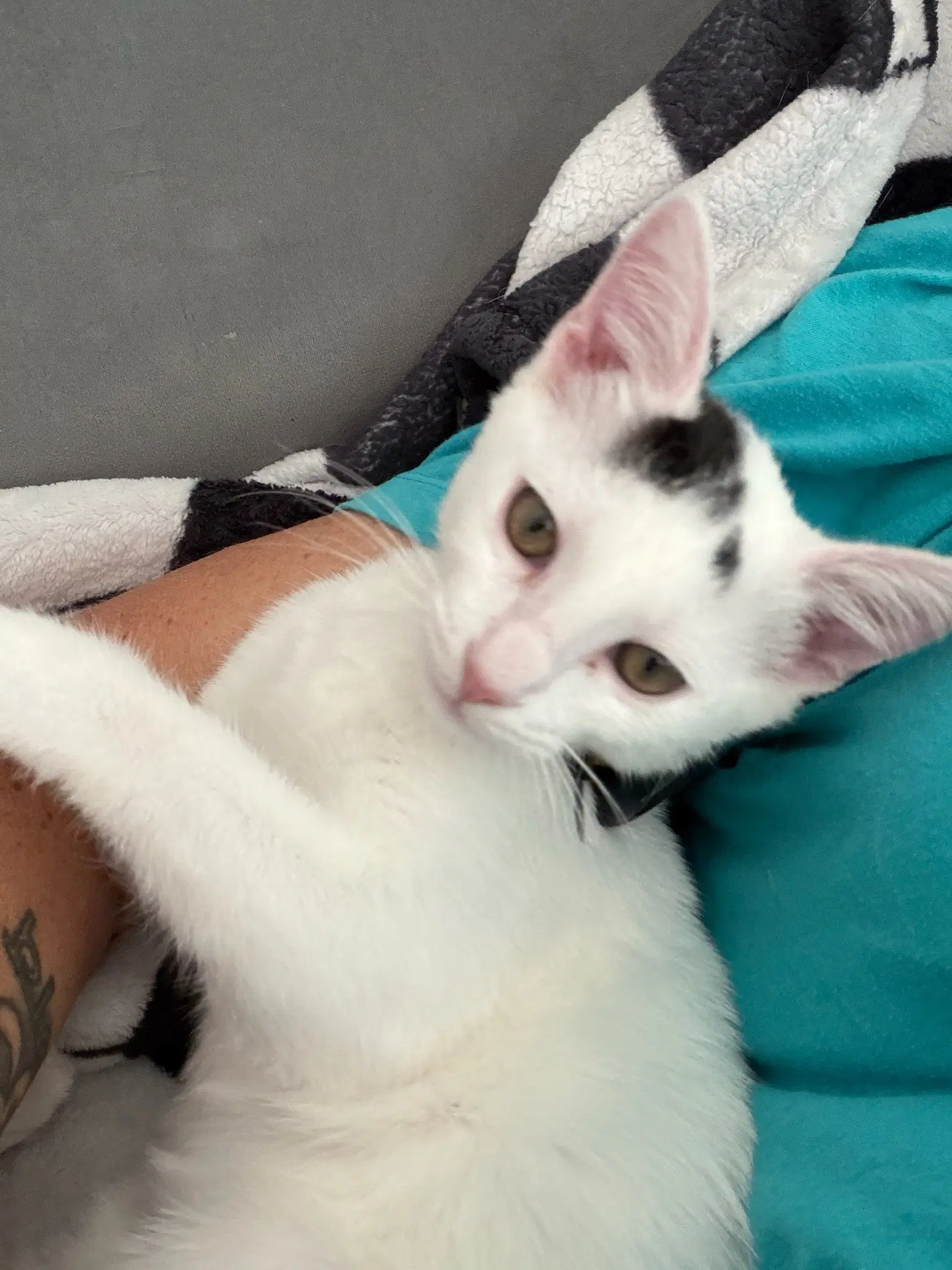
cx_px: 476
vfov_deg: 60.0
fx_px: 1100
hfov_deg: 46.8
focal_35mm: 30
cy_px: 635
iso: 125
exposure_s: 1/60
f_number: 1.9
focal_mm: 2.71
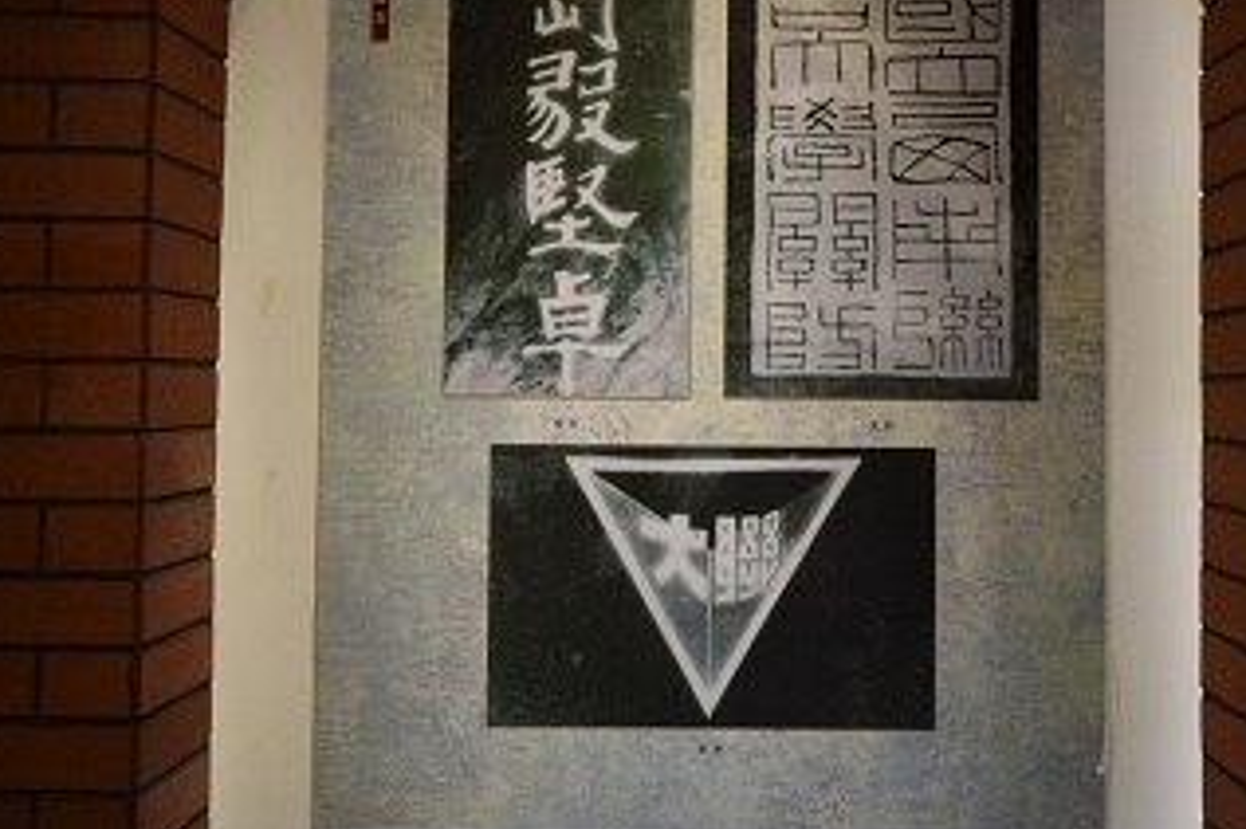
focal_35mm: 47
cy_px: 306
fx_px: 1626
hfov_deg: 41.8
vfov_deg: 28.5
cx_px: 733
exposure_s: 1/60
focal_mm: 22
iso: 400
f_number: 4
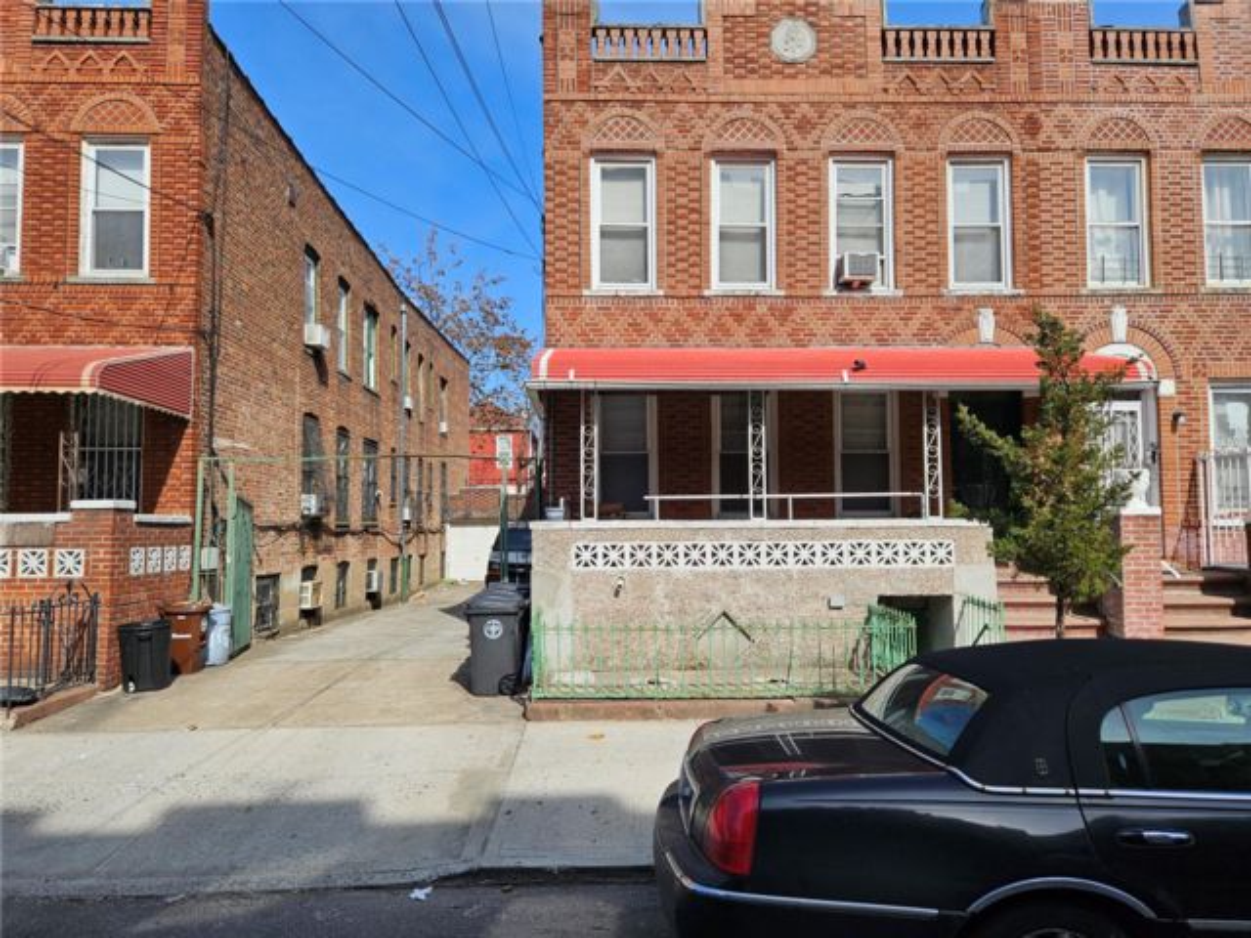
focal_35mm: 23
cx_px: 626
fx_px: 831
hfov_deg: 73.9
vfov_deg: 58.9
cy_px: 469
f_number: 1.8
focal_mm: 5.4
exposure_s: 1/2500
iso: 25
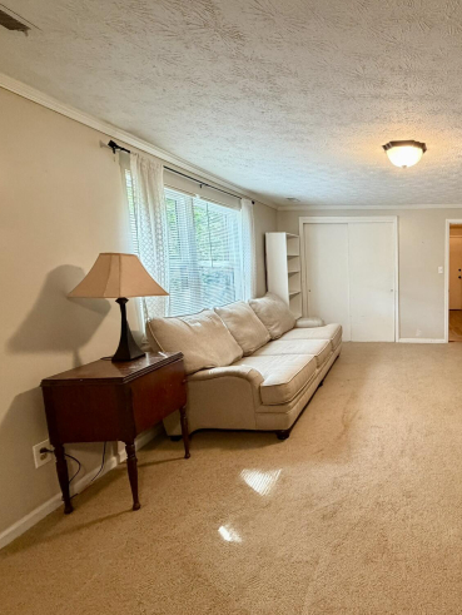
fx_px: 338
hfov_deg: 60.3
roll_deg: +0.2
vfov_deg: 84.6
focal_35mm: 19
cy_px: 304
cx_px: 399
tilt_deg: -7.4
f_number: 2.2
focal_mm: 2.22
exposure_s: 1/60
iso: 500
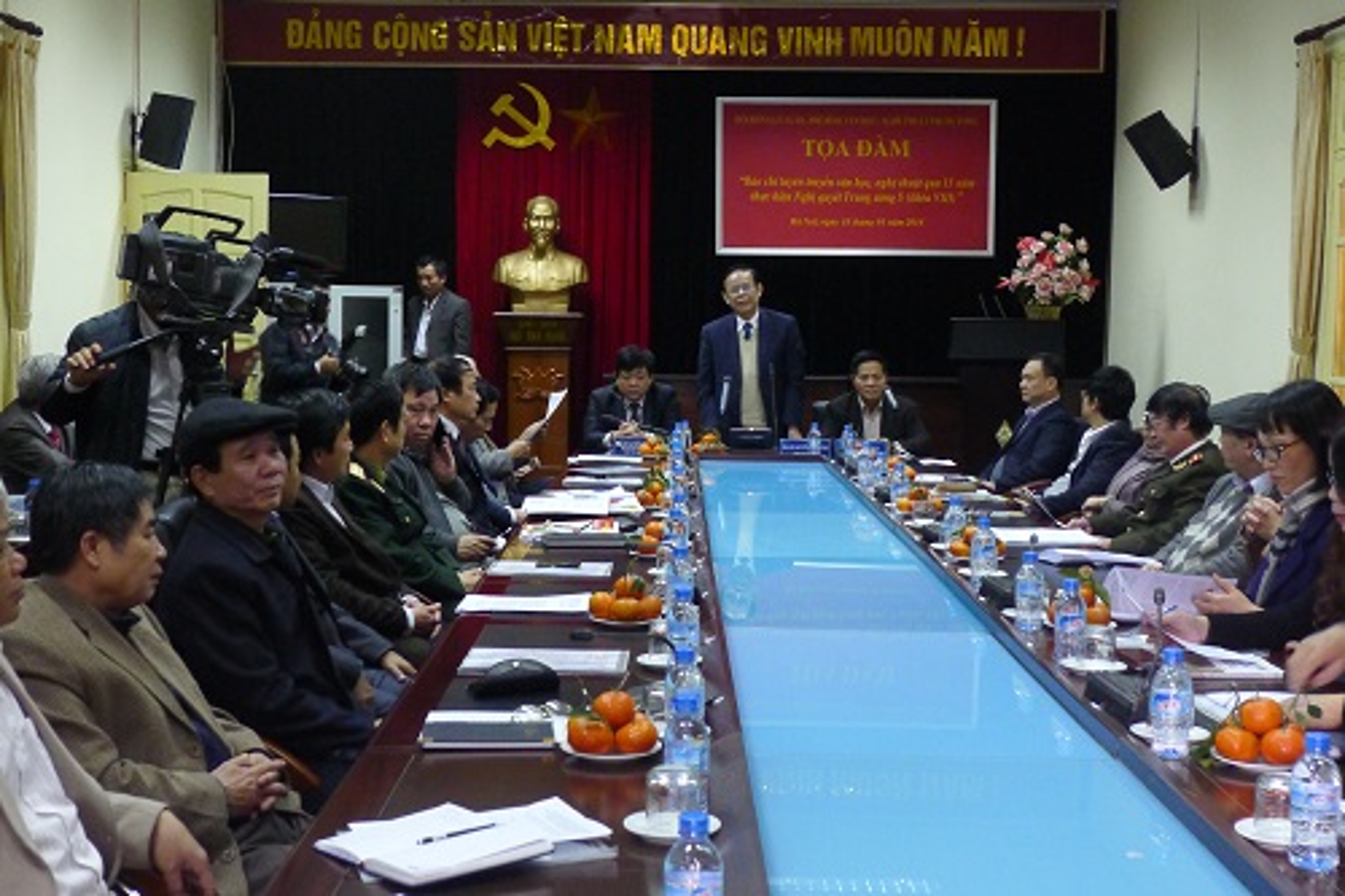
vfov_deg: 27.0
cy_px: 448
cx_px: 672
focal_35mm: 50
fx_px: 1867
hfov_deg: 39.6
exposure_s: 1/15
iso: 800
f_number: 3.5
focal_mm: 10.7
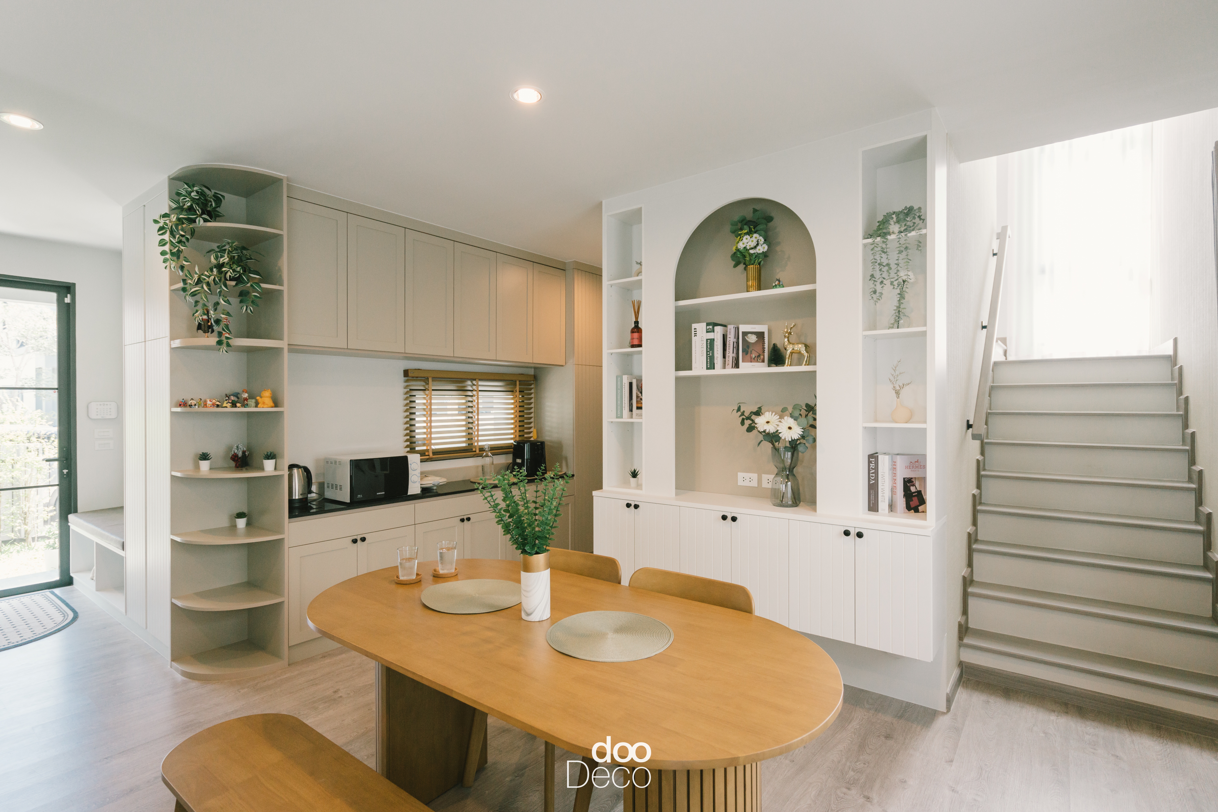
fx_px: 575
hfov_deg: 93.3
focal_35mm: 17
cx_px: 609
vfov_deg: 70.5
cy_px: 406
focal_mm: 17
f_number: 4
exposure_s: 1/250
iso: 1000
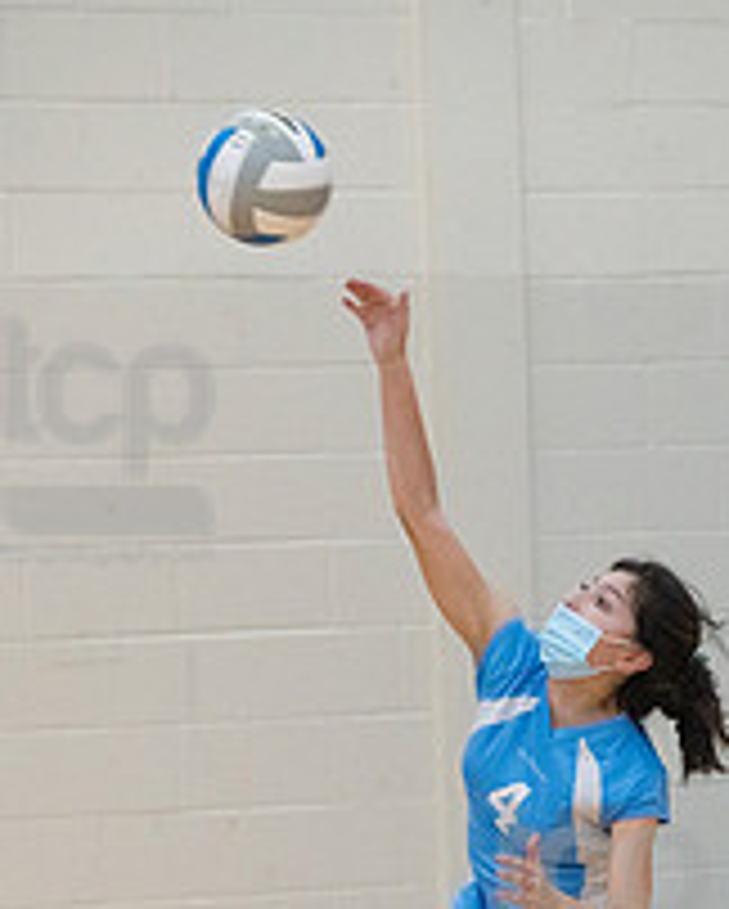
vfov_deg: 6.2
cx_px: 603
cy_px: 922
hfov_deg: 4.9
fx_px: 8429
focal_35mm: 313
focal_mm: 150
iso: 6400
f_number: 4.5
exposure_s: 1/1000
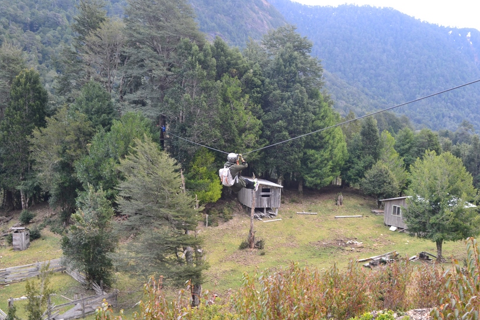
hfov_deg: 50.7
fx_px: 507
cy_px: 154
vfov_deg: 35.0
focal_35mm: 38
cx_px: 253
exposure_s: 1/50
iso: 400
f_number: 8
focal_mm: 24
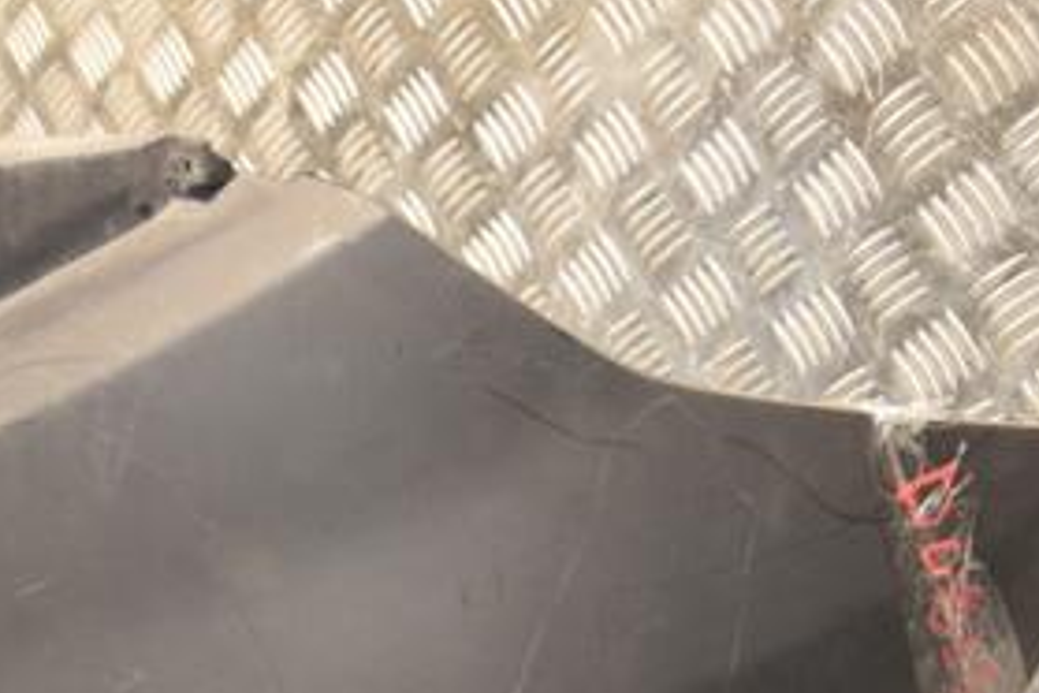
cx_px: 149
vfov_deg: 18.6
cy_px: 723
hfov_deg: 27.6
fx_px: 2049
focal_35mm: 71
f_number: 5
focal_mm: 22
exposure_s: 1/100
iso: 800
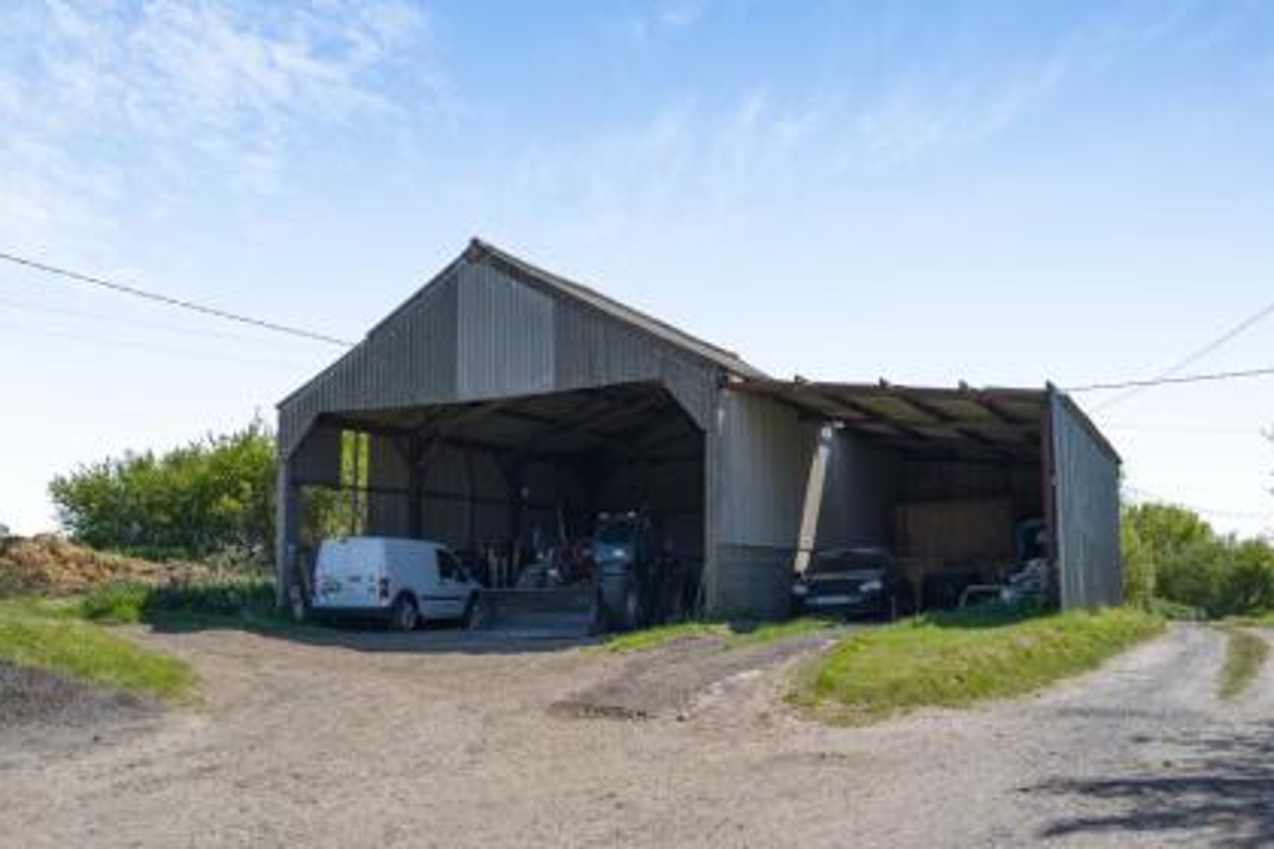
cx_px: 573
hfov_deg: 55.7
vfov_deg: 38.9
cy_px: 456
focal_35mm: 34
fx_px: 1203
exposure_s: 1/200
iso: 100
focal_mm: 30
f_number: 8
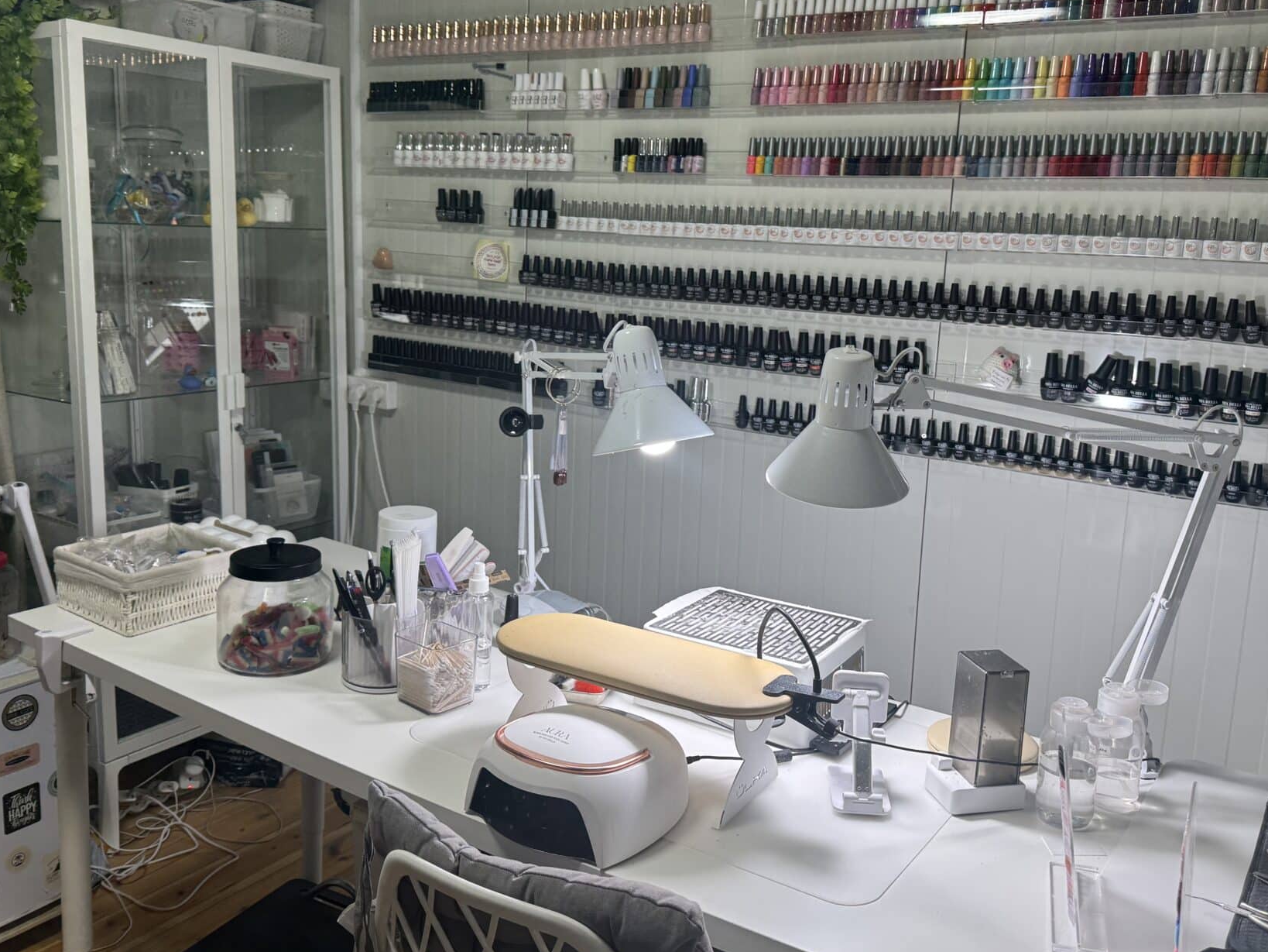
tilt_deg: -9.5
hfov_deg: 59.9
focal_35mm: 30
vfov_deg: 46.7
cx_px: 677
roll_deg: -2.4
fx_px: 1099
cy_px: 415
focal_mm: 6.76
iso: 100
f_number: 1.78
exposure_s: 1/100
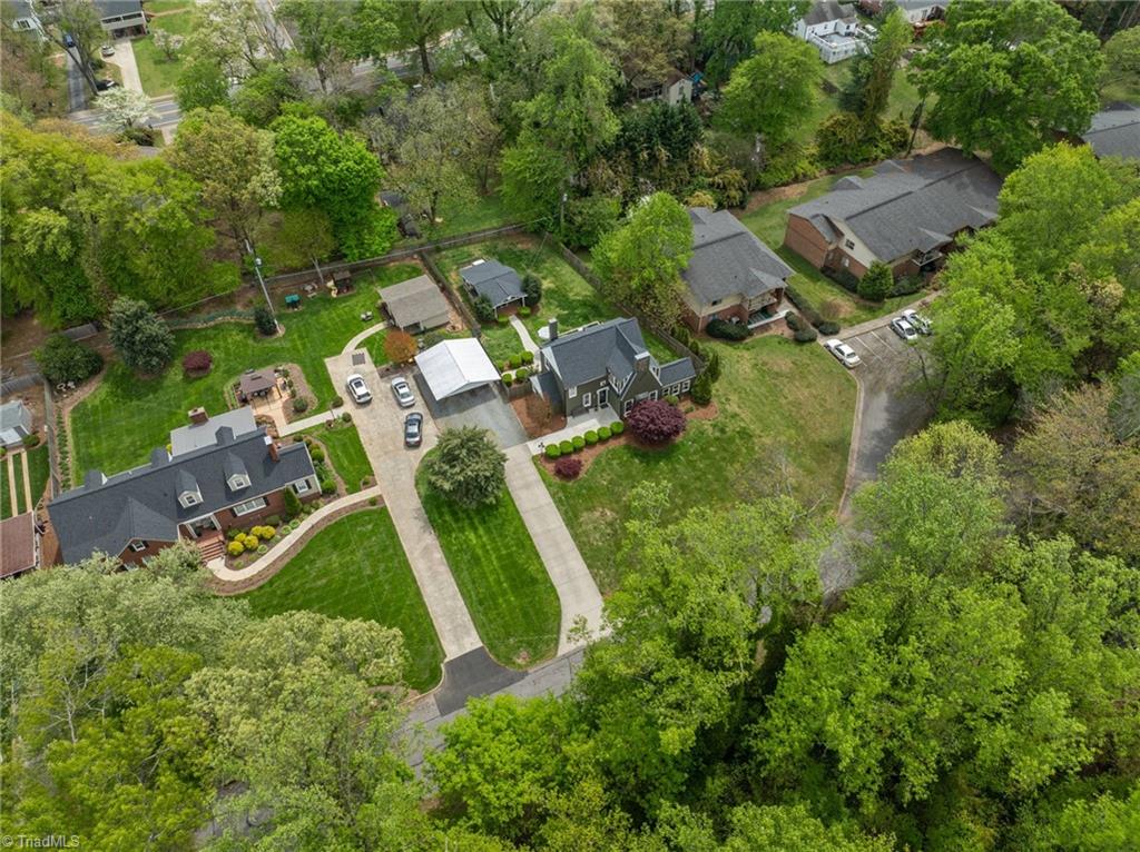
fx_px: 790
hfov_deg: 71.6
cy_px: 426
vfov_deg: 56.7
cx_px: 570
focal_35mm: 24
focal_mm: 12.29
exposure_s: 1/800
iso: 100
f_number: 2.8
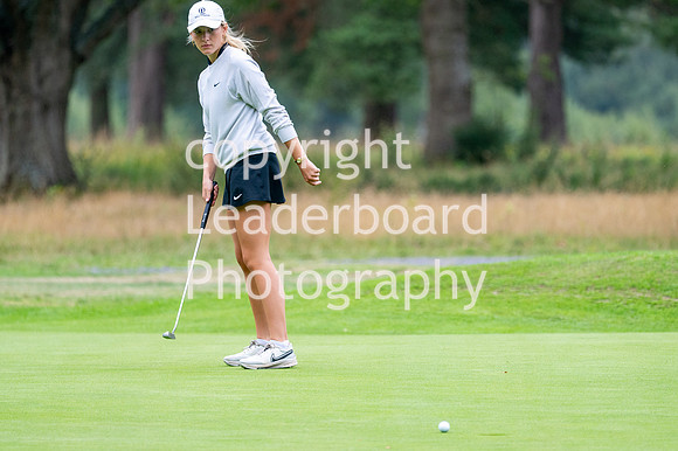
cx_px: 339
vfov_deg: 3.1
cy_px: 226
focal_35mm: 450
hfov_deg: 4.6
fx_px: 8470
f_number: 4
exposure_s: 1/1250
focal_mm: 300
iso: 400
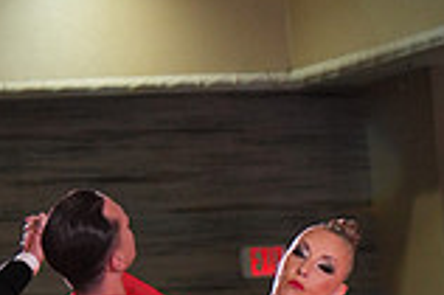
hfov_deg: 5.4
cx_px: 263
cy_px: 643
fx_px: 4743
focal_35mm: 385
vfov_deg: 3.5
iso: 800
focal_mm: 70
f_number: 2.8
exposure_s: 1/400
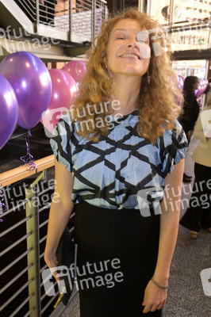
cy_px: 158
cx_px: 106
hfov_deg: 41.0
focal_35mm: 32
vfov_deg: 58.8
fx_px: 282
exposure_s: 1/40
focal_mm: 32
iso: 1250
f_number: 5.6
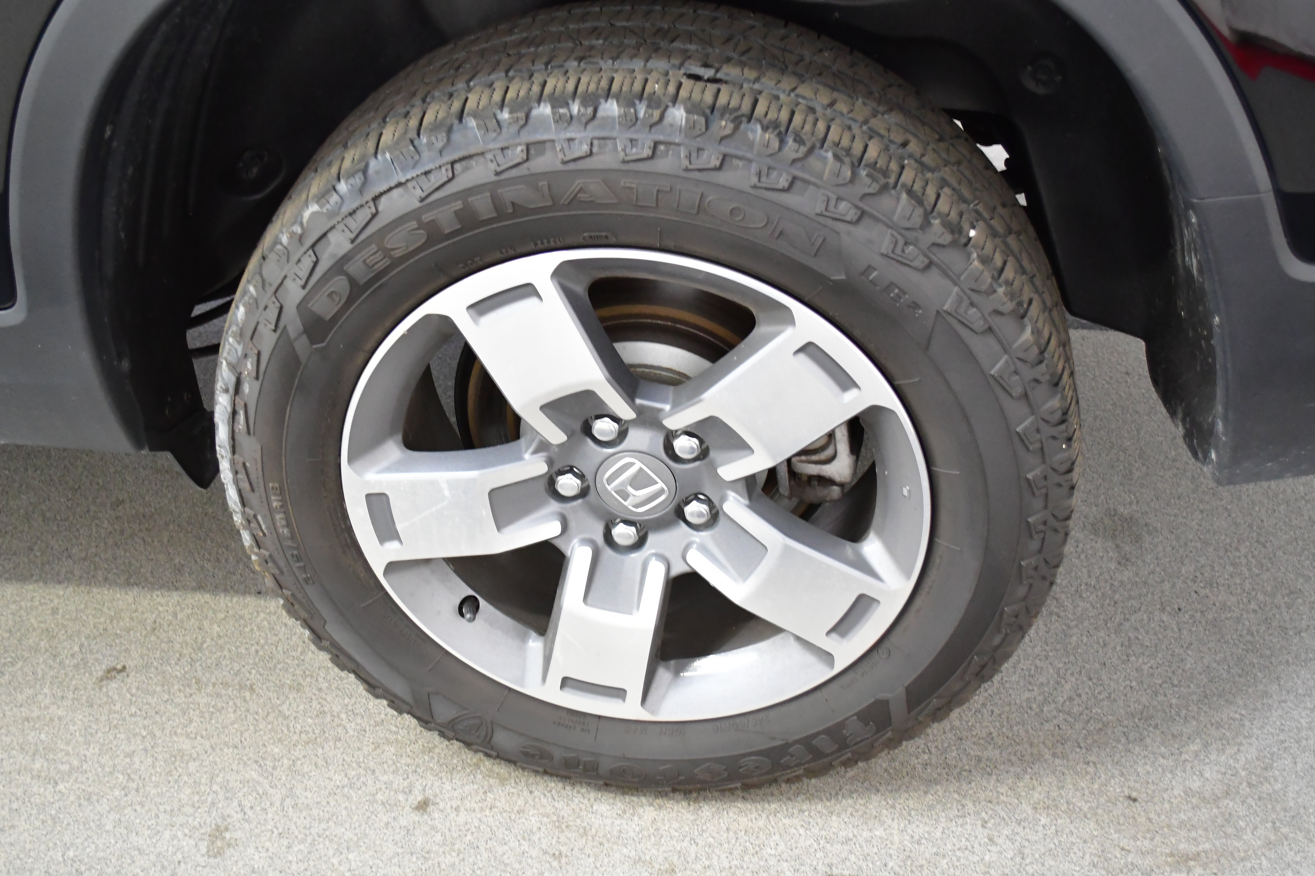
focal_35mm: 45
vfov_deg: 29.9
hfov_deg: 43.6
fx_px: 1644
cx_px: 658
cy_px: 438
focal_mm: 30
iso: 3200
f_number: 4.5
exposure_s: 1/40
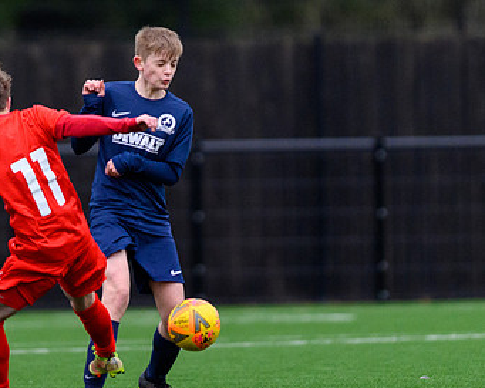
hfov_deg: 1.7
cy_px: 269
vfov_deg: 1.4
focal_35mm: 1130
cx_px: 147
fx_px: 16225
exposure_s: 1/2000
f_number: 2.8
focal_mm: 400
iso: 3200
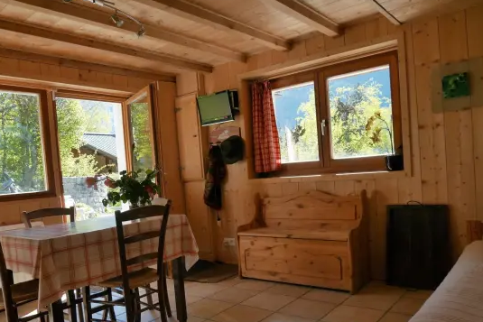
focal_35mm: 28
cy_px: 197
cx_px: 231
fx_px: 376
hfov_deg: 65.4
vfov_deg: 46.1
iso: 400
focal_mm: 12
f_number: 4
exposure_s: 1/500
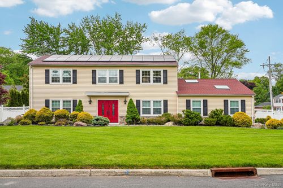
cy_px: 94
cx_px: 142
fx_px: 283
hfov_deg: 53.1
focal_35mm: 36
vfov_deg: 36.8
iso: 125
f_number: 8
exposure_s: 1/250
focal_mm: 36
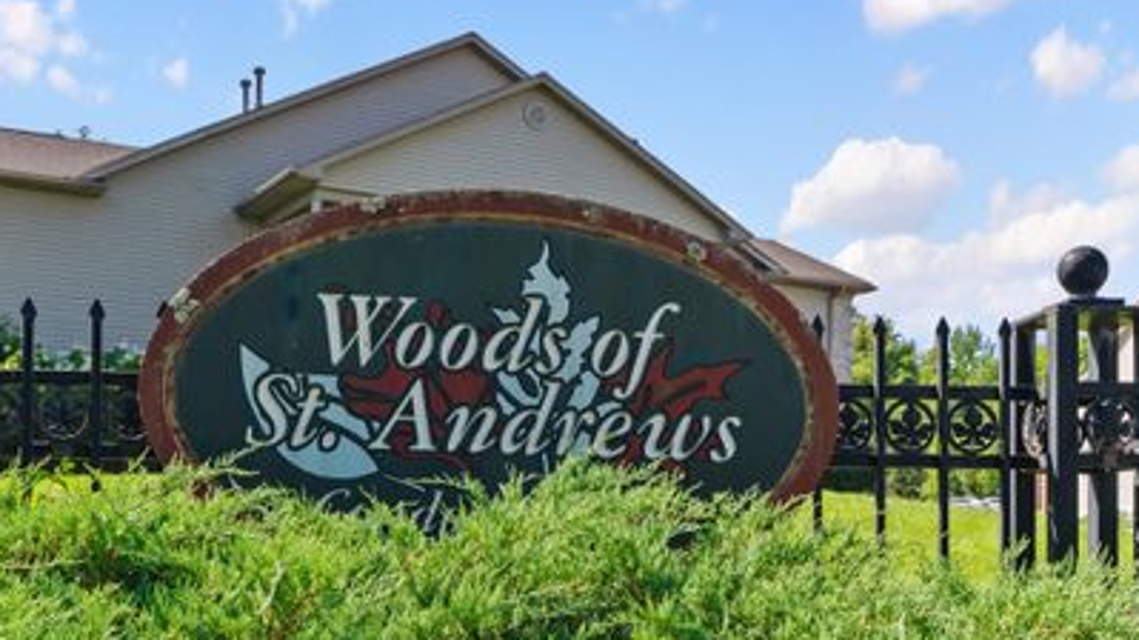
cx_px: 477
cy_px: 443
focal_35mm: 46
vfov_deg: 25.7
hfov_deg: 44.4
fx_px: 1389
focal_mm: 35
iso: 400
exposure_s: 1/60
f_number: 11
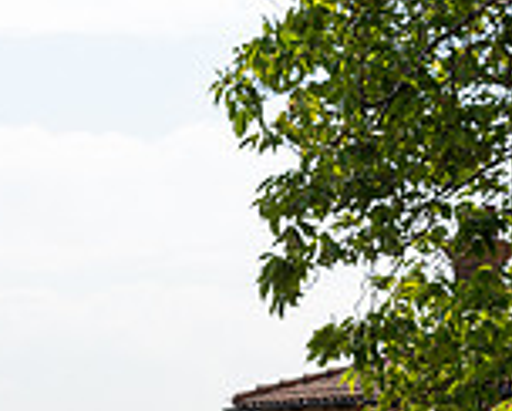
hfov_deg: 12.0
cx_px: 239
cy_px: 701
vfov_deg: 9.2
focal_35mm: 161
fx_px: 2443
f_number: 4.5
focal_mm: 58
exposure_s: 1/1000
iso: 100
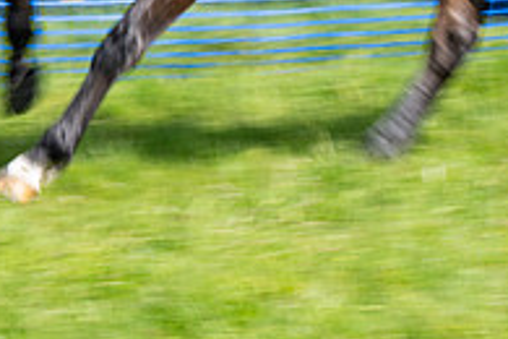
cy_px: -193
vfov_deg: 3.0
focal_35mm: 455
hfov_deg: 4.5
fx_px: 6420
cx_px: 150
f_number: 8
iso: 100
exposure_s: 1/125
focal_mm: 98
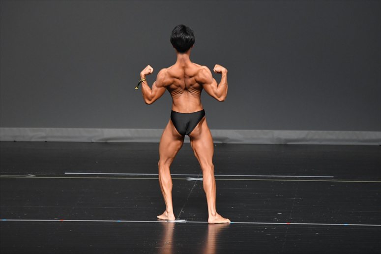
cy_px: 127
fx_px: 3173
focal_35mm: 300
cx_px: 190
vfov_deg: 4.6
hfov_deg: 6.9
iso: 2500
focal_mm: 200
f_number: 5.6
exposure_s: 1/400
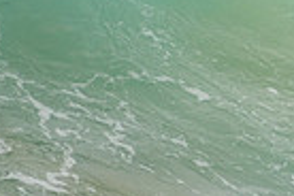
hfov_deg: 0.7
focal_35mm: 2774
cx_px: 510
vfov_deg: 0.5
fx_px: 22653
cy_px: -14
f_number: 5.6
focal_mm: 390
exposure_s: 1/1600
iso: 280
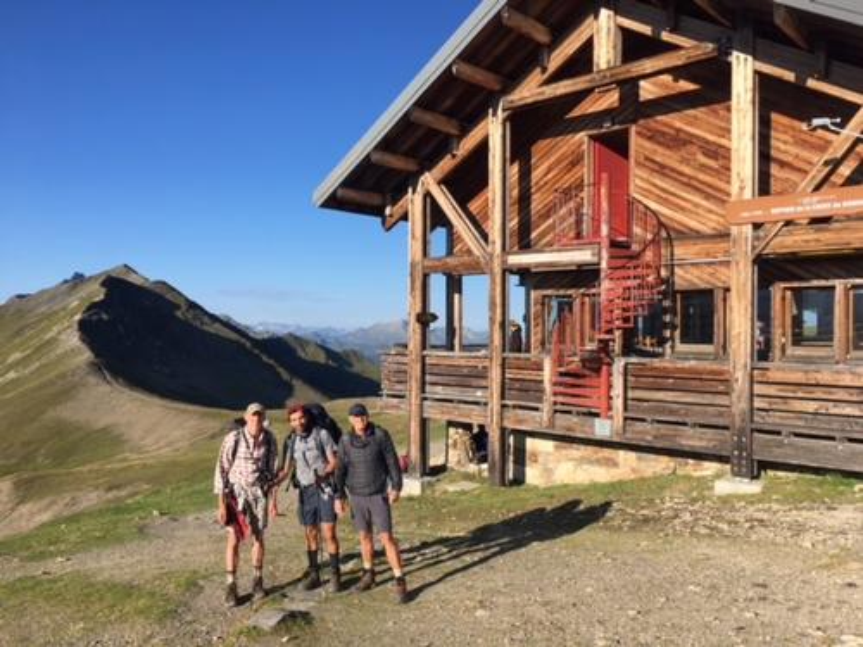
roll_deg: -0.3
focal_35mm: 29
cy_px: 324
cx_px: 432
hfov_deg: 61.7
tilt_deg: +0.7
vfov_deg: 48.2
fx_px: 723
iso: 25
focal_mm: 4.15
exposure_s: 1/1261
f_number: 2.2
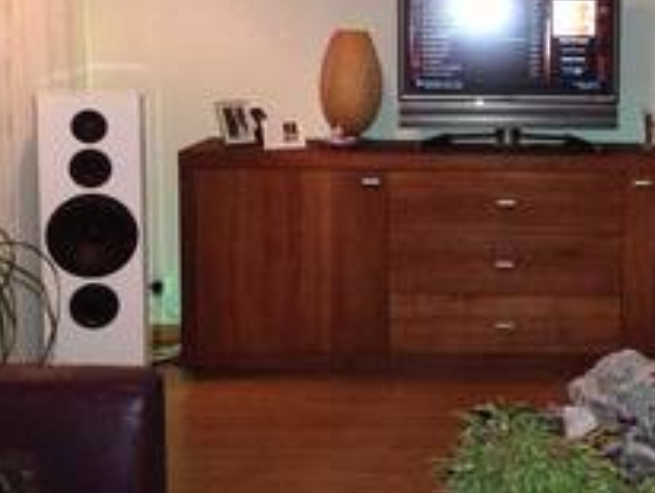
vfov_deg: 22.9
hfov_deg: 29.6
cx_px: 509
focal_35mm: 64
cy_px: 159
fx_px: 1212
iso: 640
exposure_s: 1/16
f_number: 2.4
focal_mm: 4.13
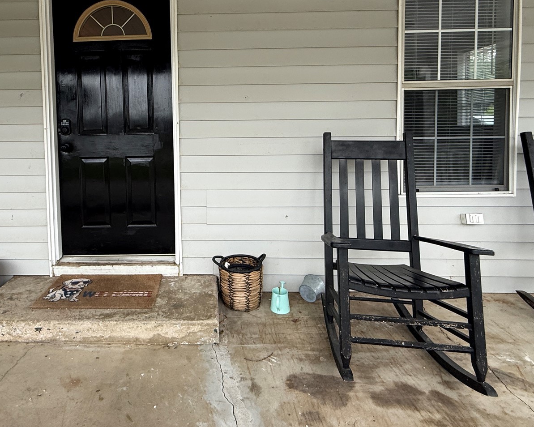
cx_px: 197
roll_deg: +1.4
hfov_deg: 73.6
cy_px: 148
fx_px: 348
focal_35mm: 22
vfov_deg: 61.8
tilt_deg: -3.5
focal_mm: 2.22
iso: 125
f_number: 2.2
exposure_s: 1/99
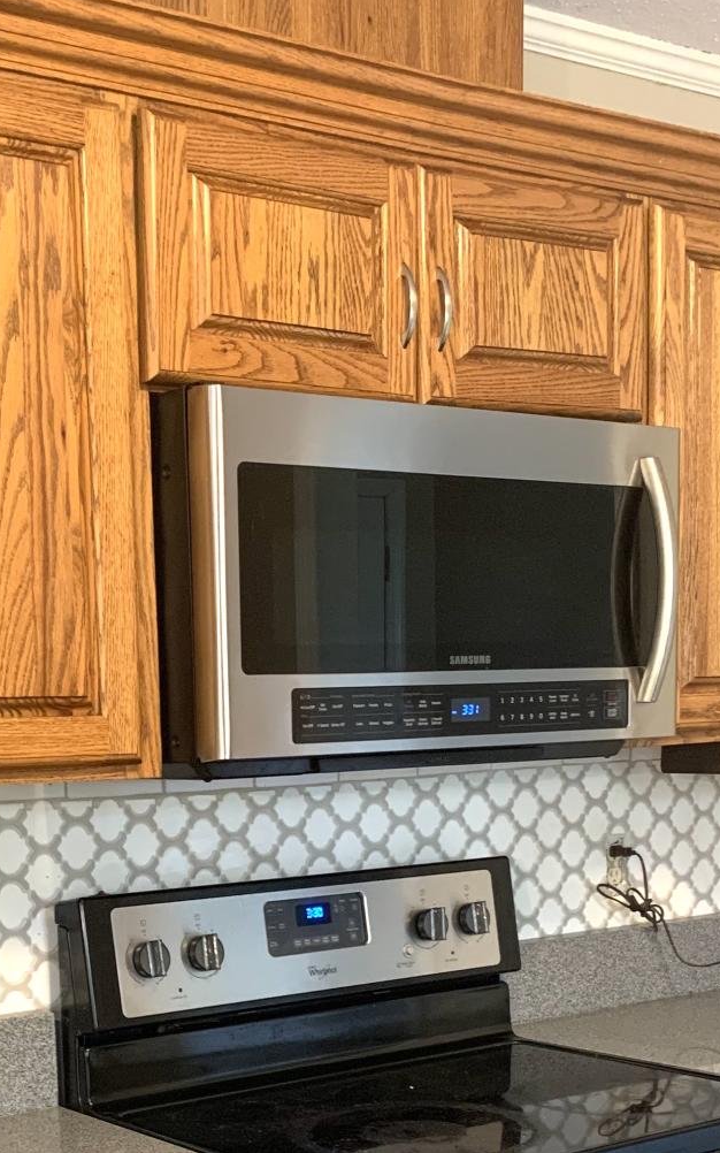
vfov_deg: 35.3
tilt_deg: -8.9
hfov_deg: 23.4
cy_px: 980
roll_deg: +1.6
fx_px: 1727
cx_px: 227
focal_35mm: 55
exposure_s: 1/40
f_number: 1.8
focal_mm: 4.25
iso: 400
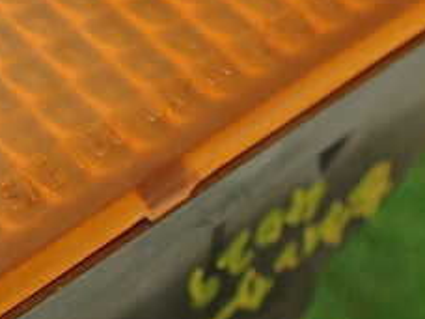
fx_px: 970
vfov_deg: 18.6
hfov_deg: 23.6
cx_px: -6
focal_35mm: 79
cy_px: 215
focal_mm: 5.4
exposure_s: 1/60
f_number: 2.3
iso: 160
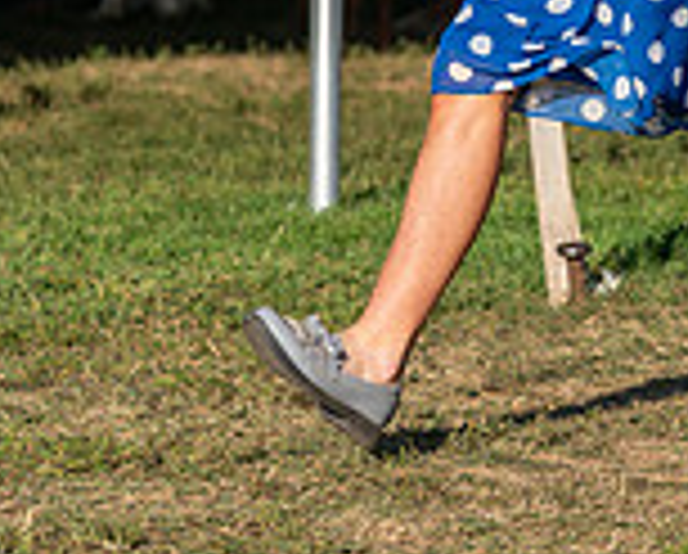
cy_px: -288
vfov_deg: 3.8
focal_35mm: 405
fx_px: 8262
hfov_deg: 4.8
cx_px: 717
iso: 100
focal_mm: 98
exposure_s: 1/1250
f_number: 4.5
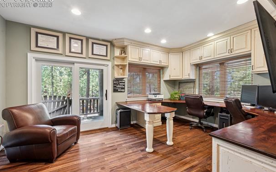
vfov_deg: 74.8
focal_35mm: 15
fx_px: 113
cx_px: 142
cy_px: 88
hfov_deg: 101.4
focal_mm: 14
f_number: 11
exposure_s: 1.6
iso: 100
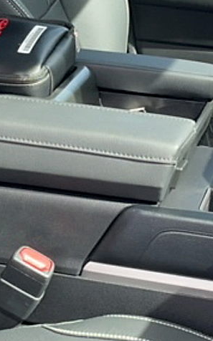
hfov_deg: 12.2
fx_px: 995
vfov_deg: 19.4
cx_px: 99
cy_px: 109
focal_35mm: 107
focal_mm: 3
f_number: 1.8
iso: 20
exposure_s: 1/168
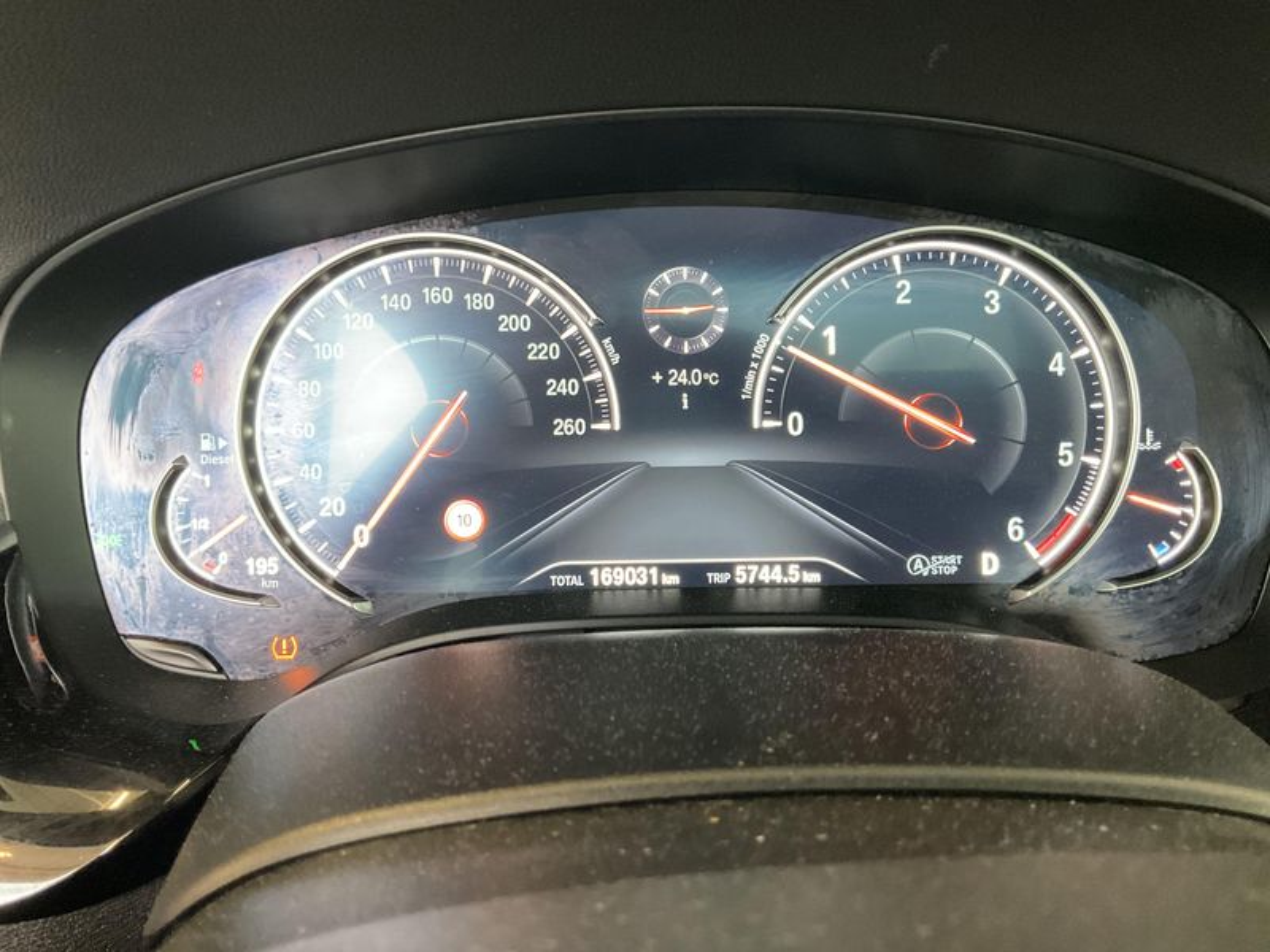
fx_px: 1064
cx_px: 635
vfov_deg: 48.2
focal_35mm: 29
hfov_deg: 61.7
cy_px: 476
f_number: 1.8
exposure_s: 1/41
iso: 320
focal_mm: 3
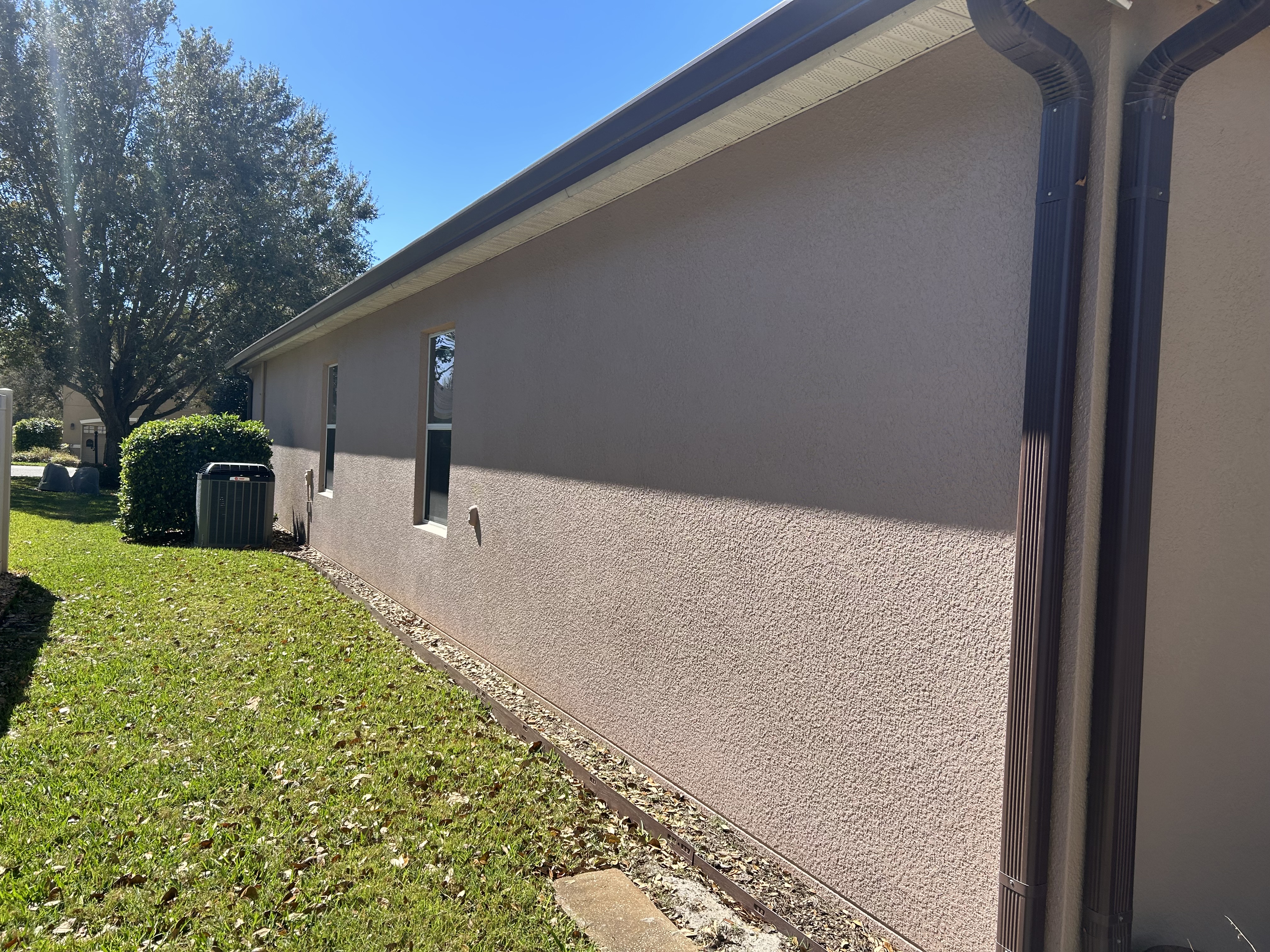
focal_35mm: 26
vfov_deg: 53.1
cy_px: 476
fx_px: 954
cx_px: 635
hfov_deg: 67.3
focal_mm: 5.7
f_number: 1.5
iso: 50
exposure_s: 1/2252
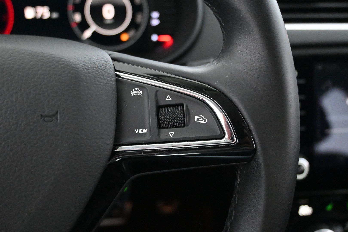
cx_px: 174
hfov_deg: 52.2
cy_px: 116
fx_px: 355
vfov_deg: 36.2
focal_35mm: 37
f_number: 4.2
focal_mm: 24.5
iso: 14400
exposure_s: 1/40
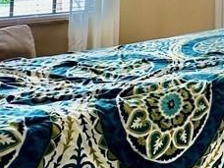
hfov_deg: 25.0
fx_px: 408
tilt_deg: +4.1
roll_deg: +0.0
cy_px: -74
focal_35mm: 63
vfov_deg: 20.4
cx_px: 317
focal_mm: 2.22
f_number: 2.2
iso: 200
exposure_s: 1/60
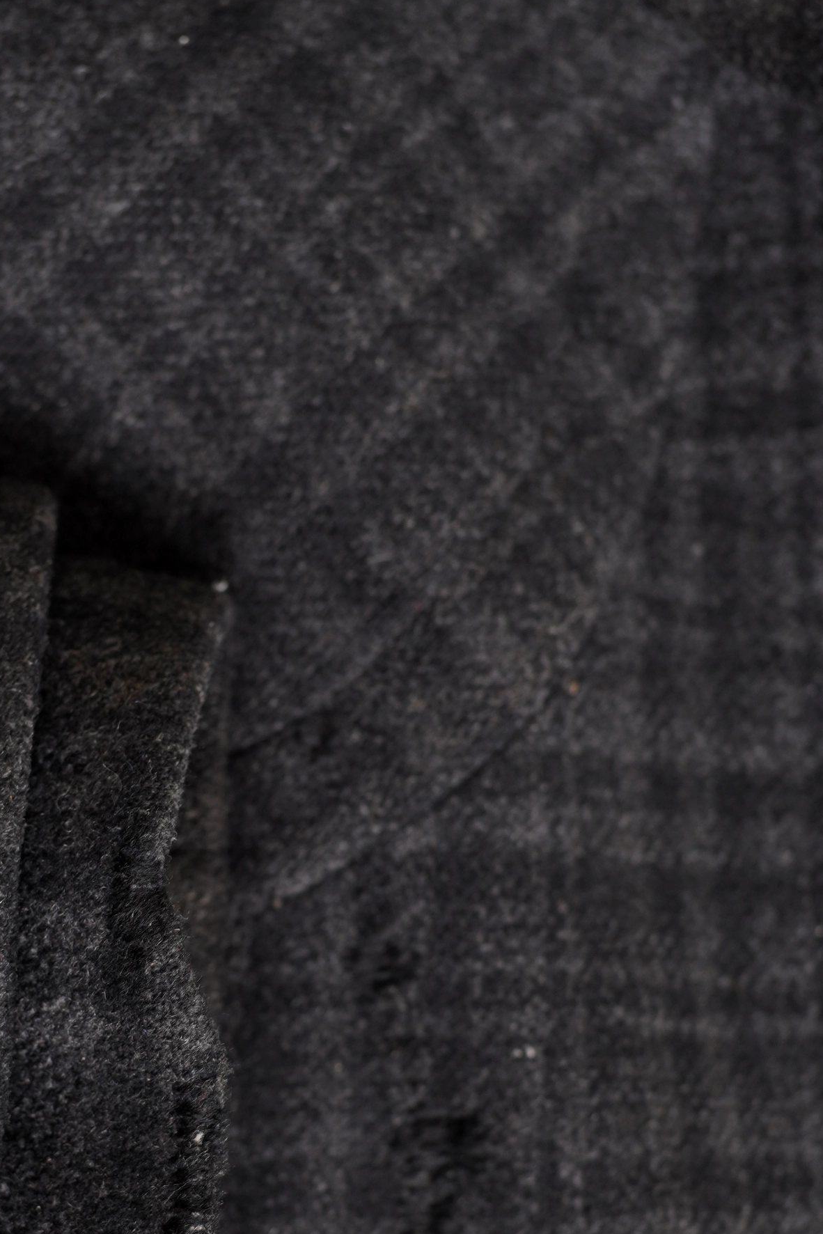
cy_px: 862
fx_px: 2673
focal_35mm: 78
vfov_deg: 25.8
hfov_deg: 17.4
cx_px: 218
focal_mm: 32
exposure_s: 1/6
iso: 200
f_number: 4
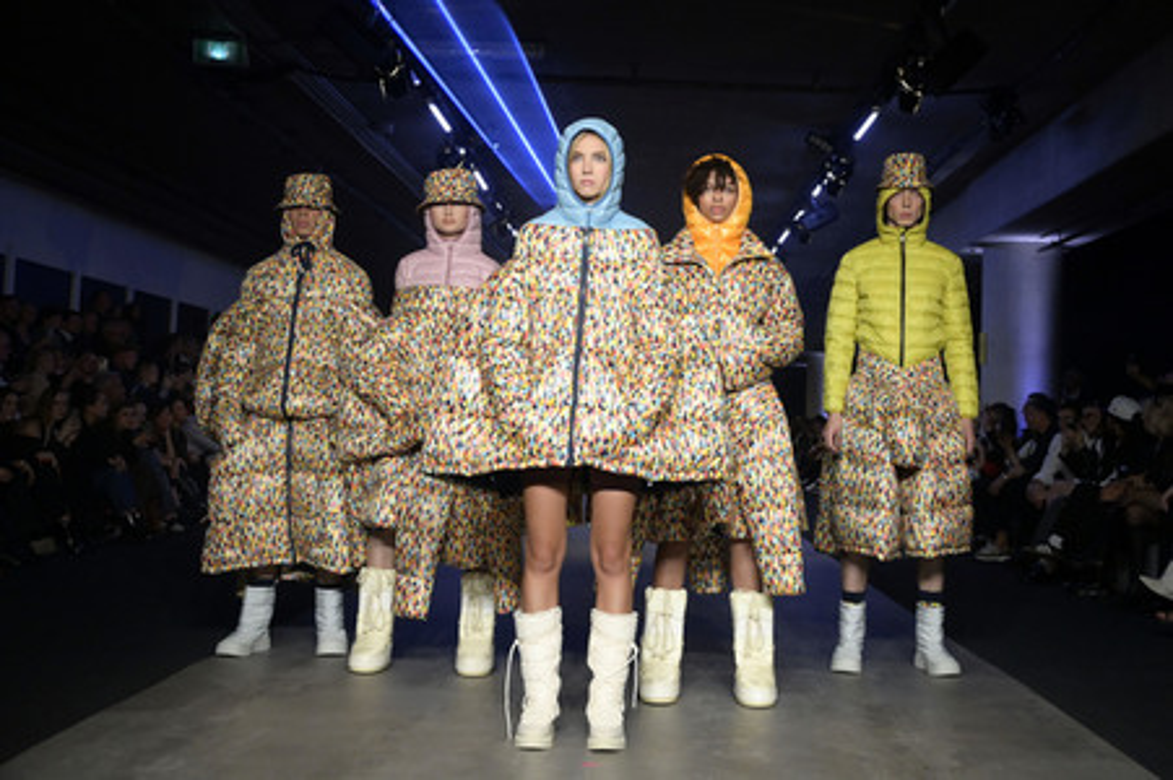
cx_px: 586
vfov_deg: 33.4
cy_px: 390
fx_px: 1302
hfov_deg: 48.5
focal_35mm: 40
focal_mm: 40
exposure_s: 1/800
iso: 8000
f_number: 5.6
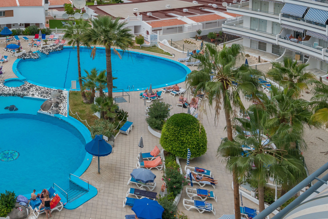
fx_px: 365
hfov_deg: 46.1
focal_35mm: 40
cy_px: 101
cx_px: 69
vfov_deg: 33.4
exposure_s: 1/800
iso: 800
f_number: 14
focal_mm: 24
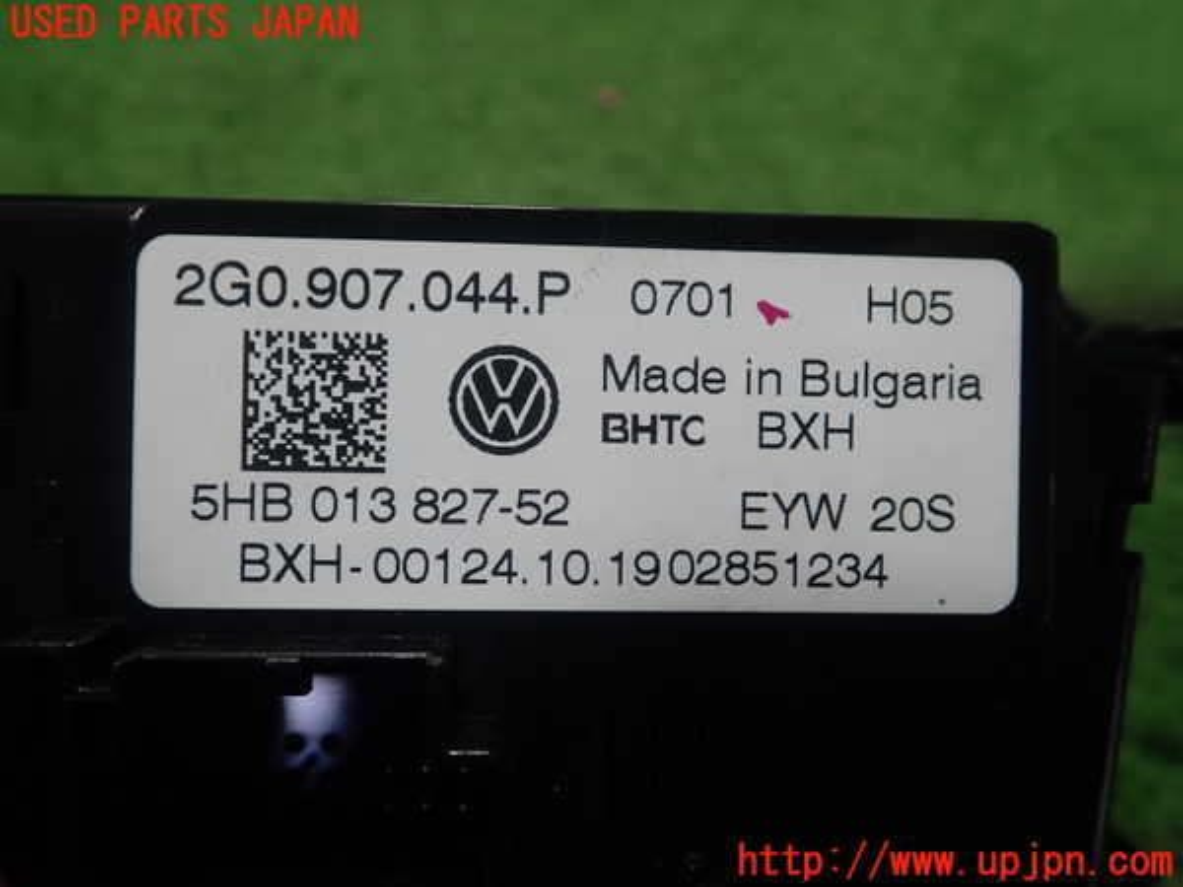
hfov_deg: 60.0
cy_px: 444
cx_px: 592
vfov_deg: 46.8
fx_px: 1025
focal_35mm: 30
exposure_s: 1/125
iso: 125
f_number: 2.3
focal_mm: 5.5
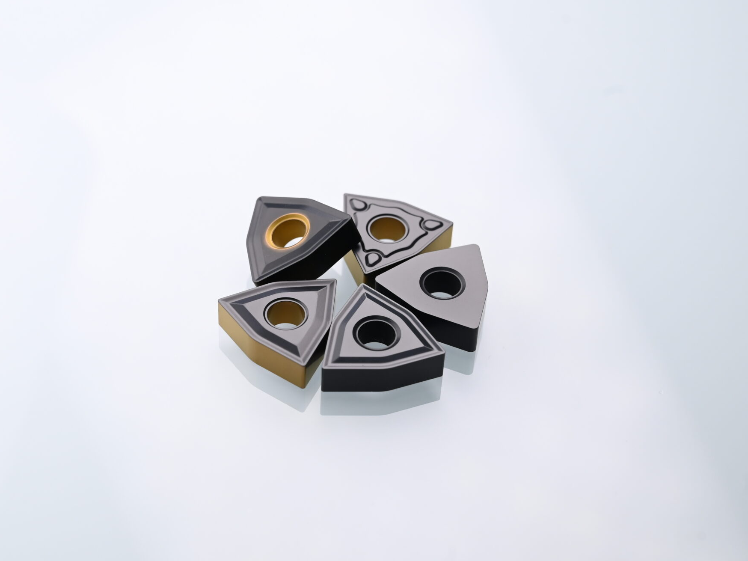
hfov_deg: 25.7
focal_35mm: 76
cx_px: 352
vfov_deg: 19.4
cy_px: 283
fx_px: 1642
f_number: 9
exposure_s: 1/125
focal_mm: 54
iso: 640
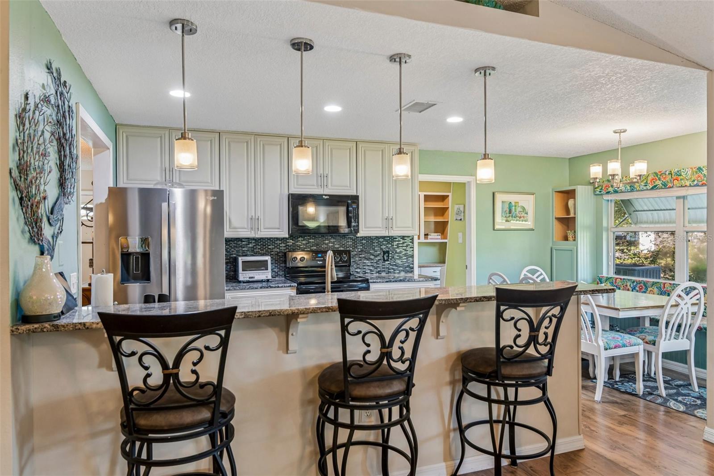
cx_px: 357
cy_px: 238
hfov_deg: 78.6
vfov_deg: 57.2
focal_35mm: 22
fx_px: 436
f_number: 8
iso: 400
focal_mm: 22
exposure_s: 1/5
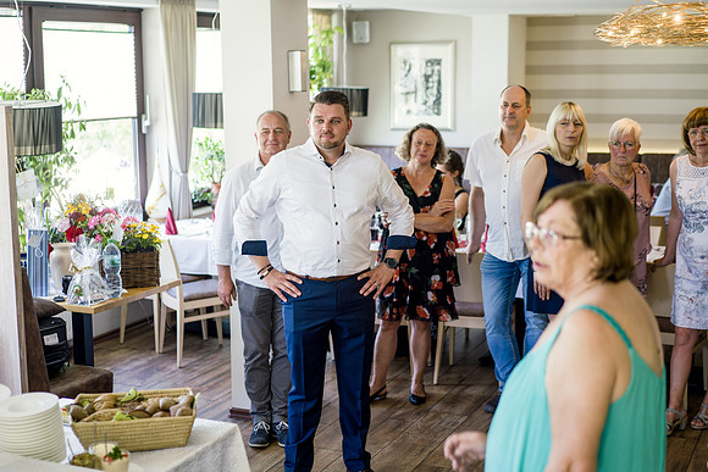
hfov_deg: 36.2
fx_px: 1082
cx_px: 354
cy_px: 236
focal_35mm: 55
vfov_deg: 24.6
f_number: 2.2
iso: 250
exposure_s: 1/100
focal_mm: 55
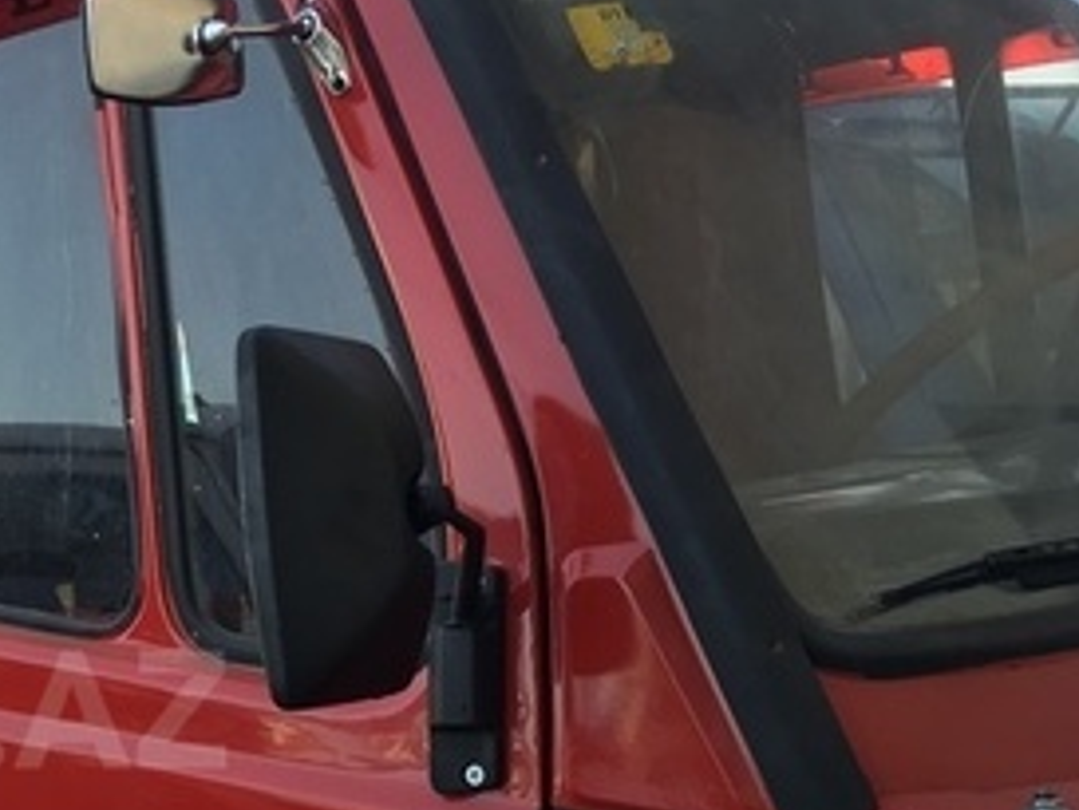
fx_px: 2183
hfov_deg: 25.3
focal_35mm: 70
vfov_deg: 20.6
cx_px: -178
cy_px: 709
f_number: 2.2
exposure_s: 1/245
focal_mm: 4.15
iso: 25
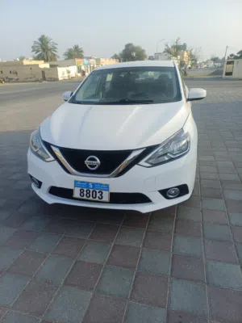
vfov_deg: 69.4
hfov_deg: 54.9
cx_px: 121
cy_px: 162
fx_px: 233
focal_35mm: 25
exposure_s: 1/564
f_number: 1.8
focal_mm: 4.65
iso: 50
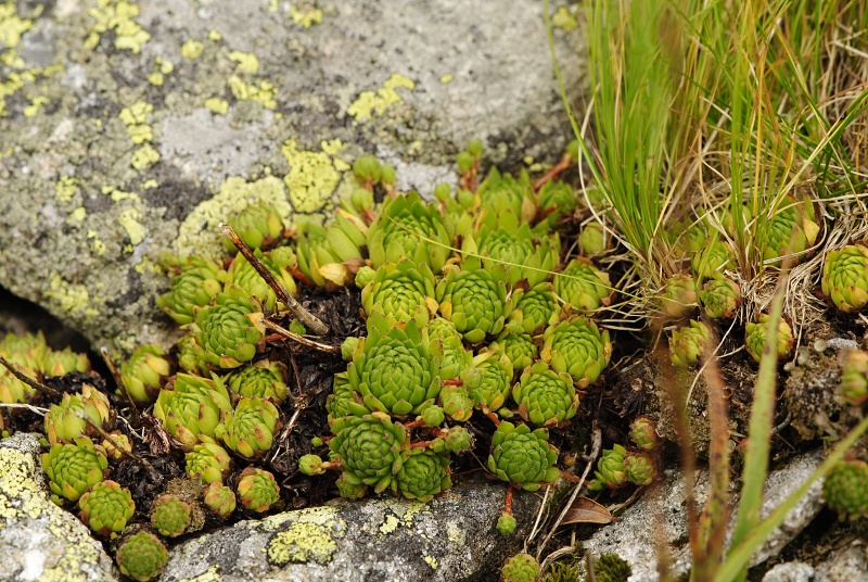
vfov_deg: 10.8
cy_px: 291
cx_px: 434
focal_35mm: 128
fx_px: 3079
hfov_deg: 16.0
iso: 100
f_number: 7.1
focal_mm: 85
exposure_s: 1/80
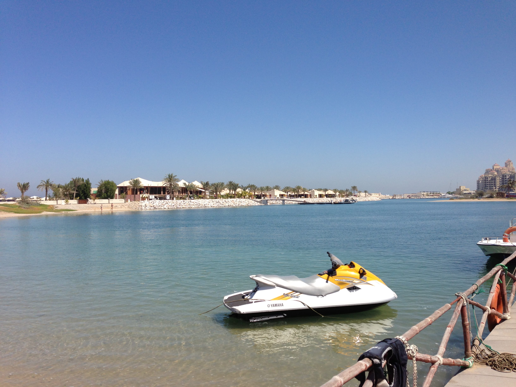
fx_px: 492
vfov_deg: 42.9
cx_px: 258
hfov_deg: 55.4
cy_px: 194
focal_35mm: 33
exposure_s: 1/2169
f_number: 2.4
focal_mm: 4.13
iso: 50
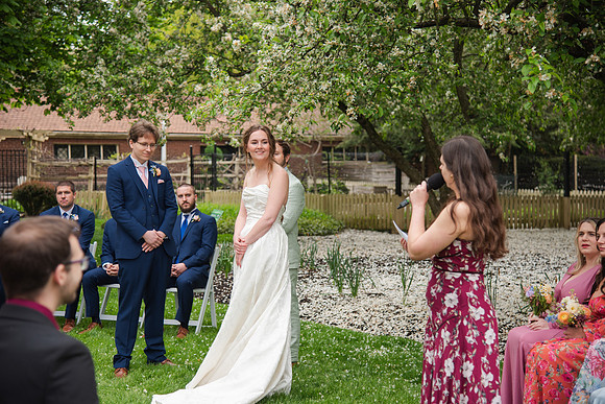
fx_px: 1196
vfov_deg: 19.2
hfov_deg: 28.4
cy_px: 202
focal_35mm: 71
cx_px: 302
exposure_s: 1/400
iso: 100
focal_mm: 70
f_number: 4
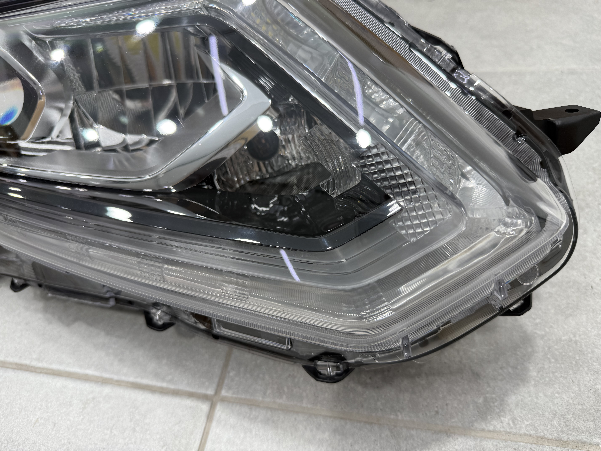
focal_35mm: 24
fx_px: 417
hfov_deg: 71.6
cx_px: 300
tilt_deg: -49.4
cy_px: 226
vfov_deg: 56.8
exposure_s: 1/100
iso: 64
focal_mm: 6.76
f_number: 1.78
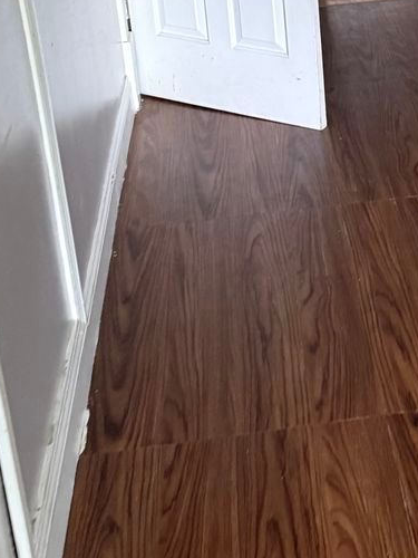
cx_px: 416
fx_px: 1159
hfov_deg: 19.8
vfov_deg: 25.9
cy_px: 21
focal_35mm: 72
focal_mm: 6.76
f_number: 1.78
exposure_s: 1/60
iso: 500
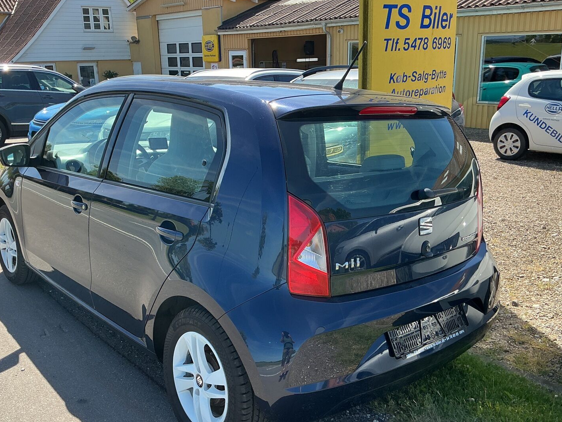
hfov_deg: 52.6
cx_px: 274
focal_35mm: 35
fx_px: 568
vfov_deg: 40.7
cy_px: 225
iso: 25
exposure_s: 1/568
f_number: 1.8
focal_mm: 3
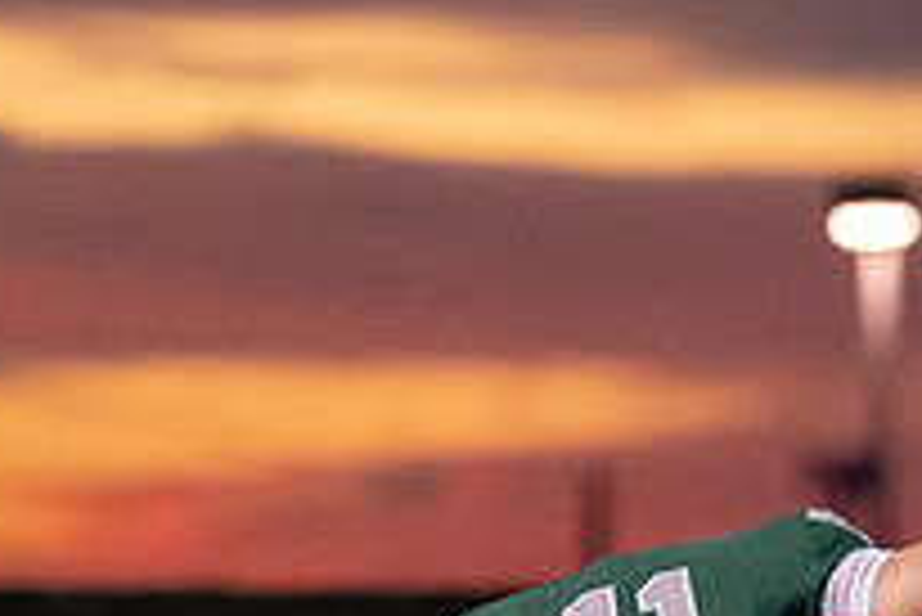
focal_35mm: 991
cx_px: 906
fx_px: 25398
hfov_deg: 2.1
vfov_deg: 1.4
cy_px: 856
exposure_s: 1/1250
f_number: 2
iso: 2500
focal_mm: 135
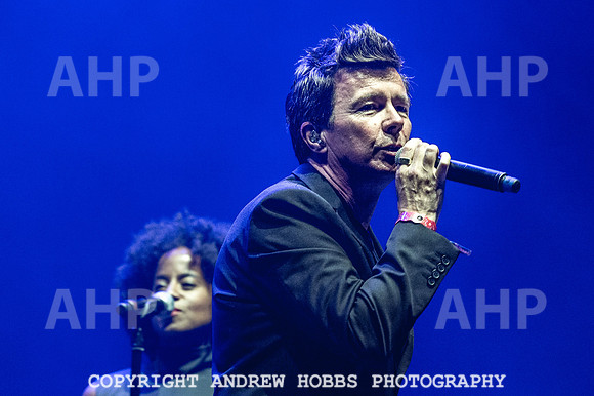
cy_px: 189
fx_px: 3985
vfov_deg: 5.7
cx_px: 354
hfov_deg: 8.5
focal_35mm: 242
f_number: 4.5
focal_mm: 200
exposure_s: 1/200
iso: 6400
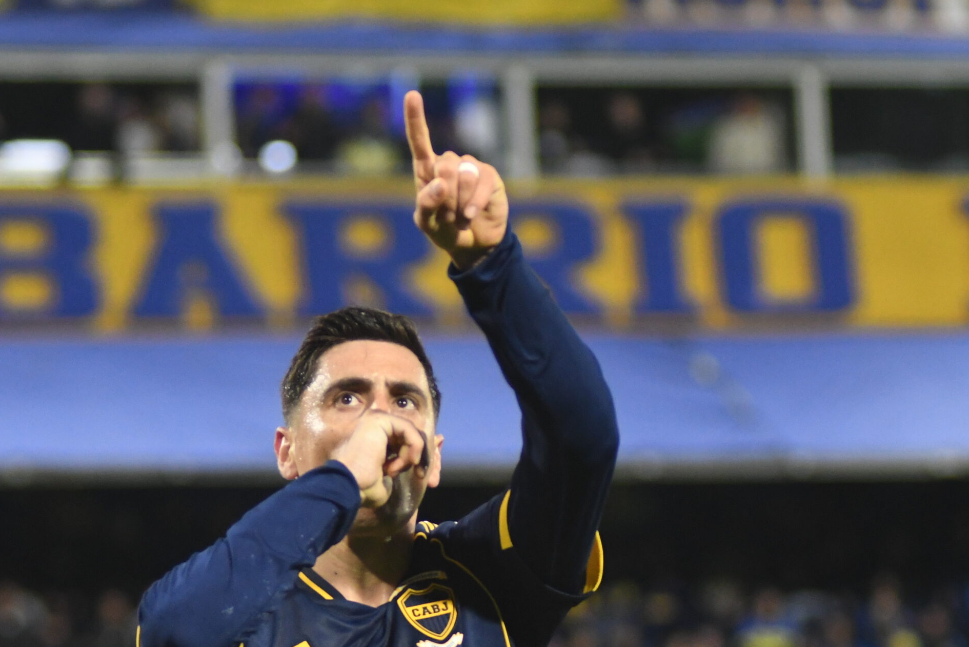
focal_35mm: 325
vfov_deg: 4.2
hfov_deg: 6.3
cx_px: 446
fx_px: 8749
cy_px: 437
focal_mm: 120
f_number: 2.8
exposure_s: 1/1600
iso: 2500
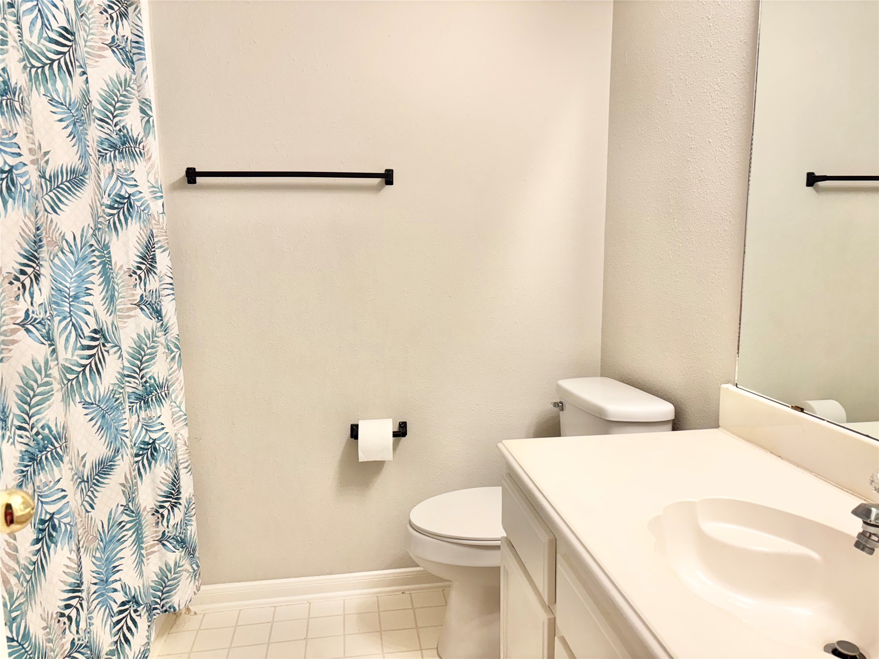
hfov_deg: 67.3
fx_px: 660
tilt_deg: -8.4
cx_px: 440
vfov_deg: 53.1
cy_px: 330
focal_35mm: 26
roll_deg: +0.2
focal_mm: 5.96
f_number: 1.6
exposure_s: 1/120
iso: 100
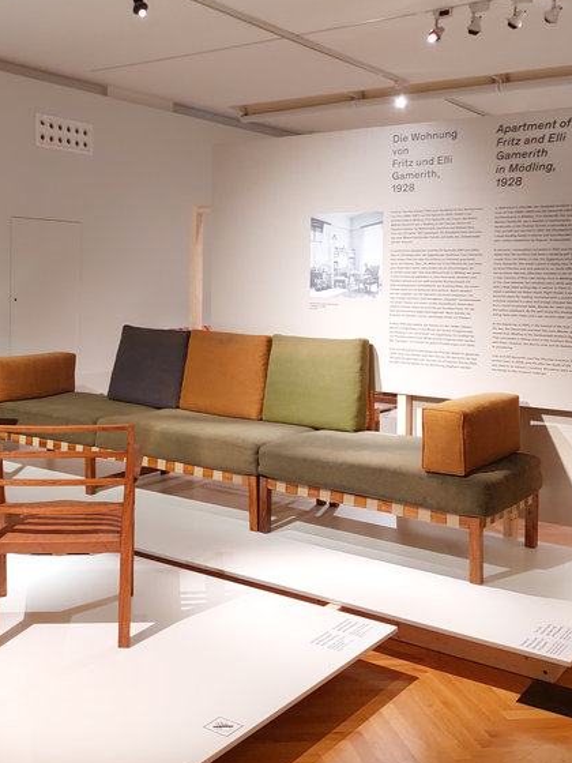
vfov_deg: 46.5
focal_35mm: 40
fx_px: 881
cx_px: 146
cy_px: 295
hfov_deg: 35.2
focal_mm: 5.23
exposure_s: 1/33
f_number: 1.8
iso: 500
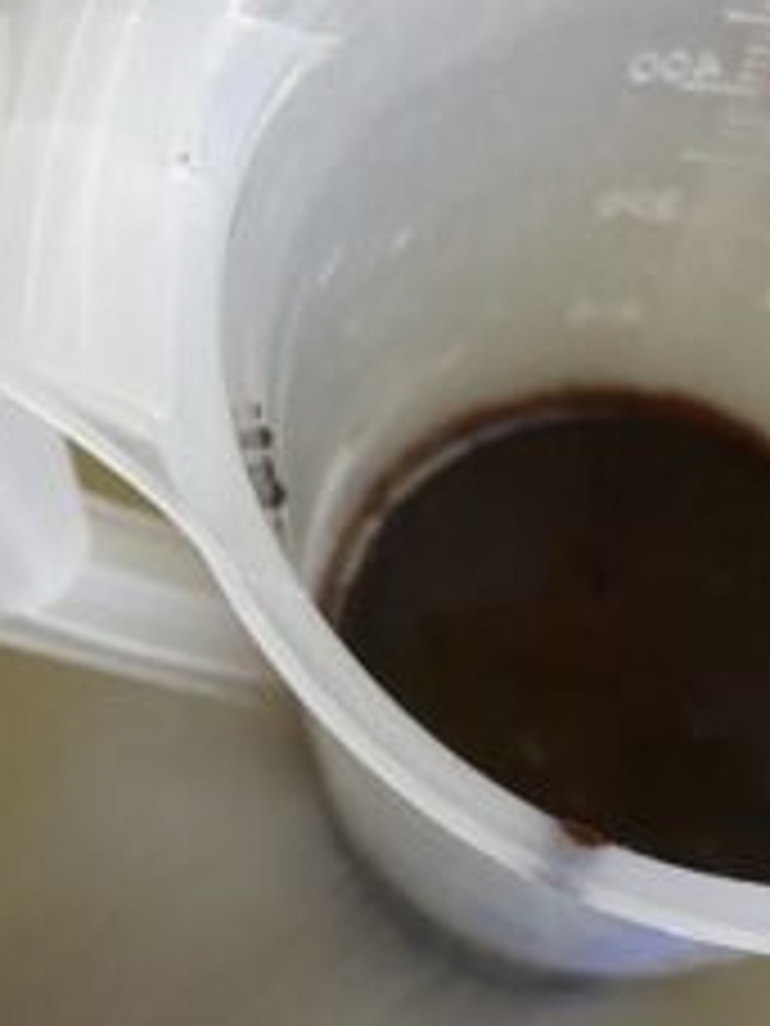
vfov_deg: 33.4
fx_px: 1691
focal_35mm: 57
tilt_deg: -73.0
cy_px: 716
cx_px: 601
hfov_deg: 25.3
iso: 320
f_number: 1.8
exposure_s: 1/60
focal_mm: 4.25
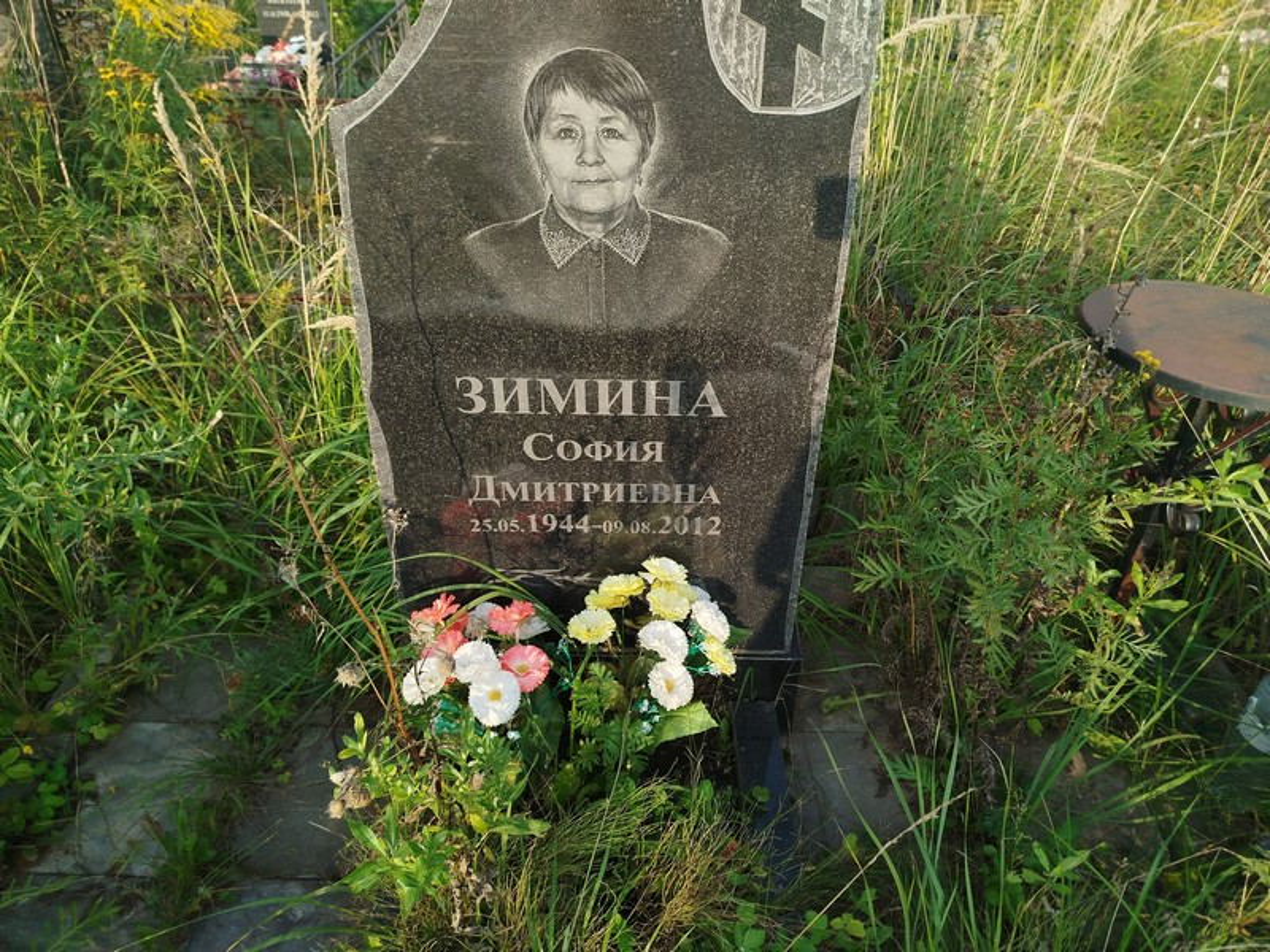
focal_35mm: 24
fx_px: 881
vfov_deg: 56.8
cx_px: 635
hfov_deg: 71.6
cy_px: 476
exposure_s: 1/401
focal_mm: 5.31
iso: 50
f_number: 1.7
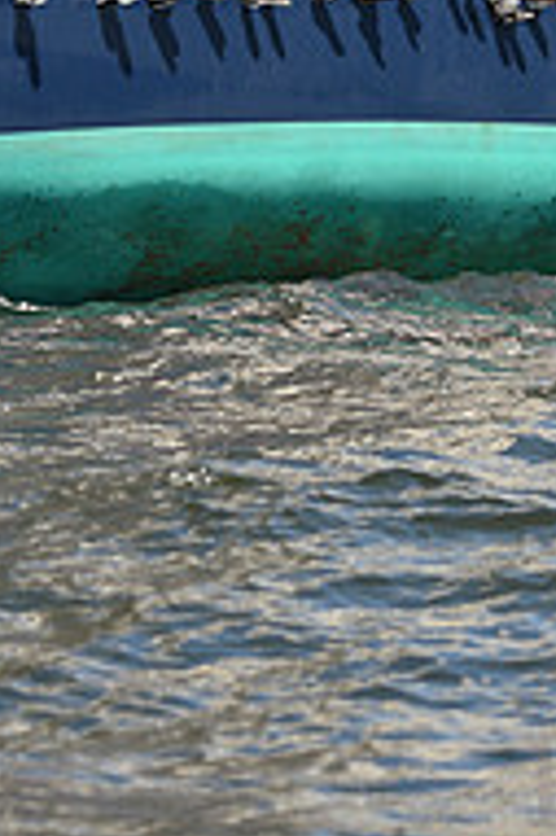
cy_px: 98
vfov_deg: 9.6
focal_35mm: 213
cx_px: 302
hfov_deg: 6.4
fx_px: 4943
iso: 250
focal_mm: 70
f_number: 3.5
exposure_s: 1/1000
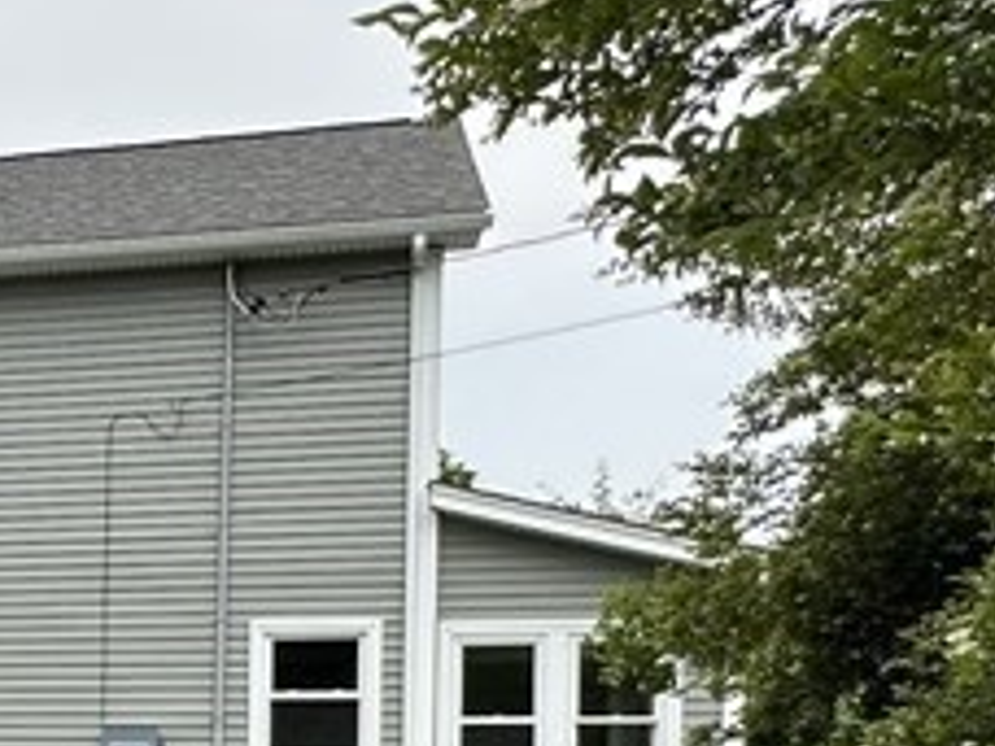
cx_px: -253
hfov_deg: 26.6
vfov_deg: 21.9
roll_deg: -1.3
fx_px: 1811
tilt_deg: -0.4
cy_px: 846
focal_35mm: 63
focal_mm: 2.22
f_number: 2.2
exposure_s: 1/754
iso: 40
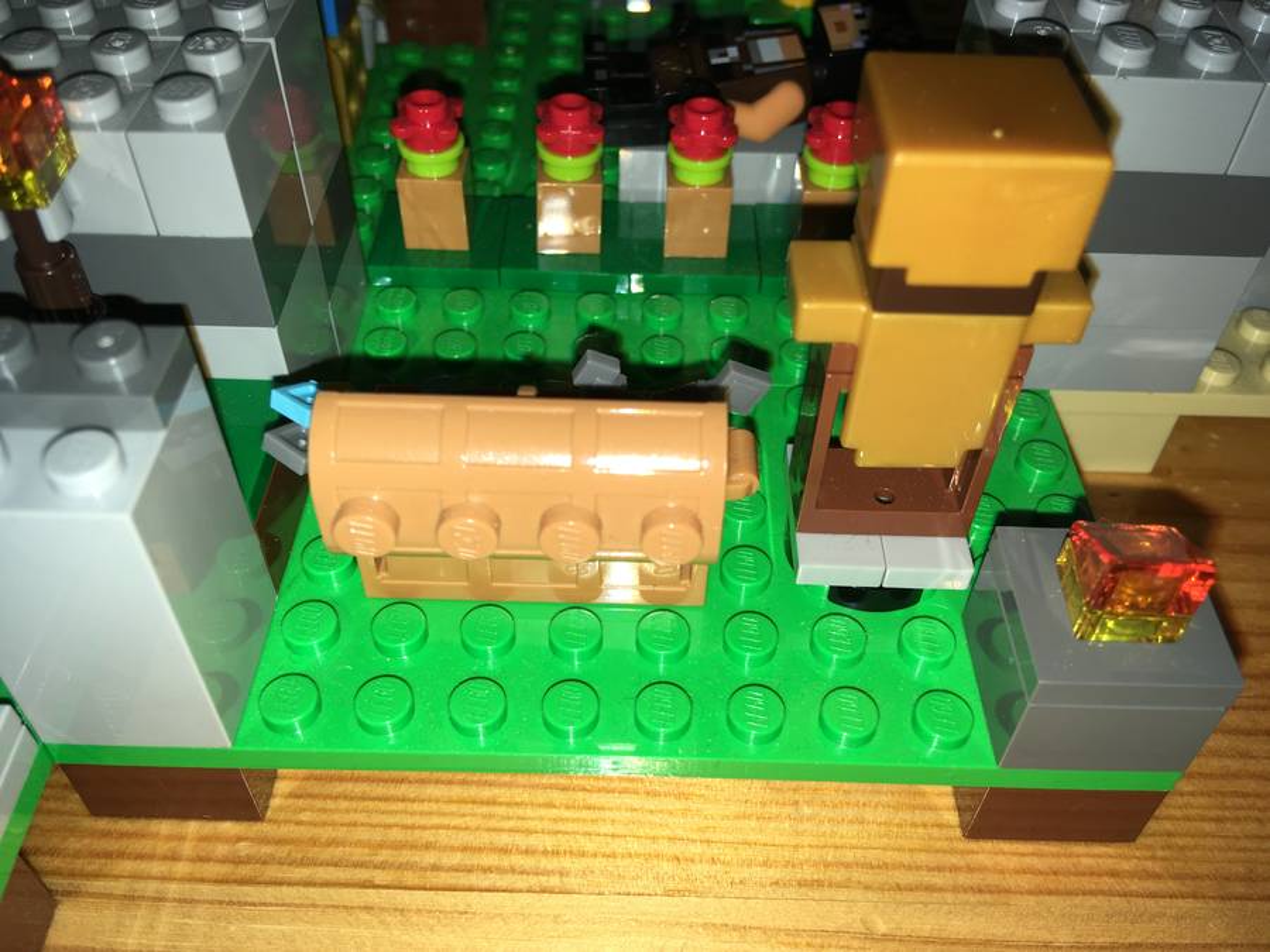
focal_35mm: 29
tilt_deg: -45.9
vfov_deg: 48.2
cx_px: 635
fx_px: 1064
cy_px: 476
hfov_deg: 61.7
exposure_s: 1/225
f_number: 2.2
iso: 25
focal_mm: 4.15
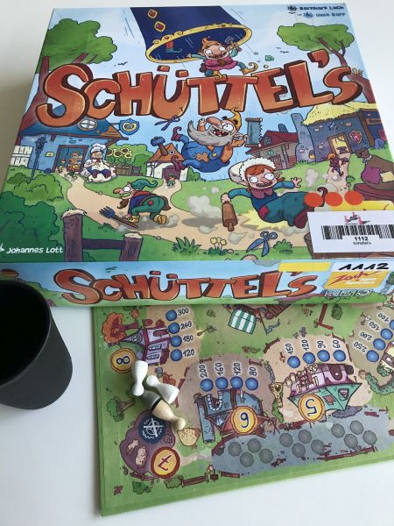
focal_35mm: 28
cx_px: 197
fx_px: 425
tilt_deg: -59.5
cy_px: 263
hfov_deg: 49.7
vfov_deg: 63.4
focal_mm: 3.99
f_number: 1.8
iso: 32
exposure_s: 1/50
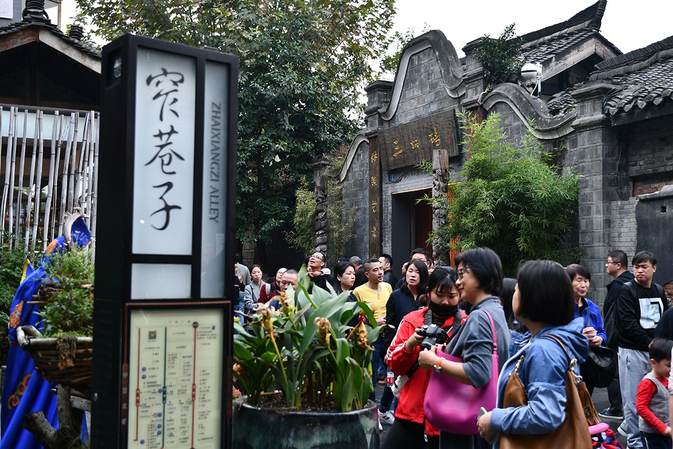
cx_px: 336
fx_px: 748
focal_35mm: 40
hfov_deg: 48.5
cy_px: 224
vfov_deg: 33.4
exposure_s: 1/50
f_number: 4
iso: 100
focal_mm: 27
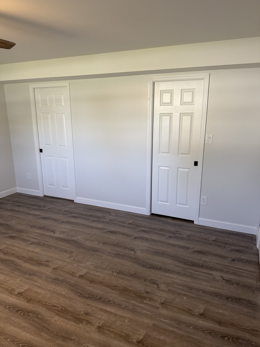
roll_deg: +0.6
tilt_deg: -14.5
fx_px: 240
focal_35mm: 24
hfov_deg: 56.8
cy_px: 174
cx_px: 130
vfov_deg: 71.6
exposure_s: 1/121
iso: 160
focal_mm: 6.76
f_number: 1.78
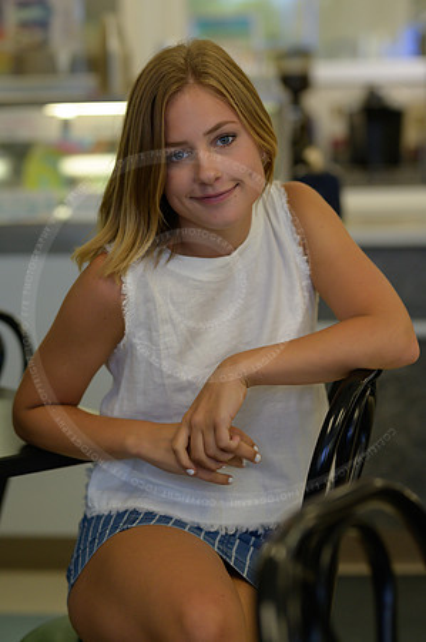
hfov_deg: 16.0
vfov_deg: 23.9
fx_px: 1512
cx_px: 213
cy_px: 321
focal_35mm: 85
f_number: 2.5
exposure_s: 1/640
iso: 1250
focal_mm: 85
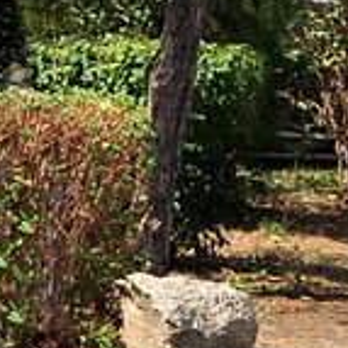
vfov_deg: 6.7
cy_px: -249
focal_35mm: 256
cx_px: -854
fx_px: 2912
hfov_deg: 6.1
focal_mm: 24
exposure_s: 1/320
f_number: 9
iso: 200
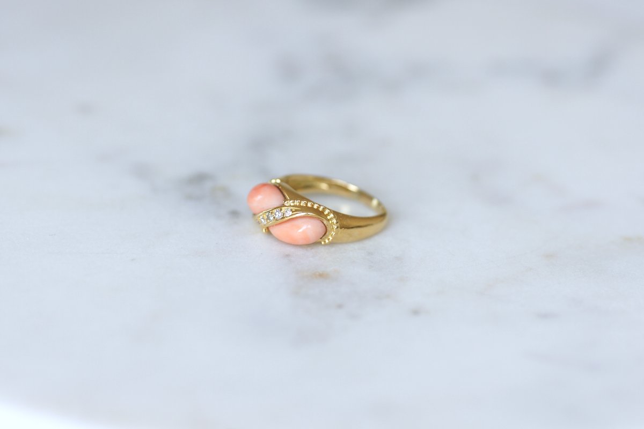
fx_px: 1878
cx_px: 322
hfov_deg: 19.5
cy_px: 214
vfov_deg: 13.0
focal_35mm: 105
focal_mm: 70
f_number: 3.2
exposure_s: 1/125
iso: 200
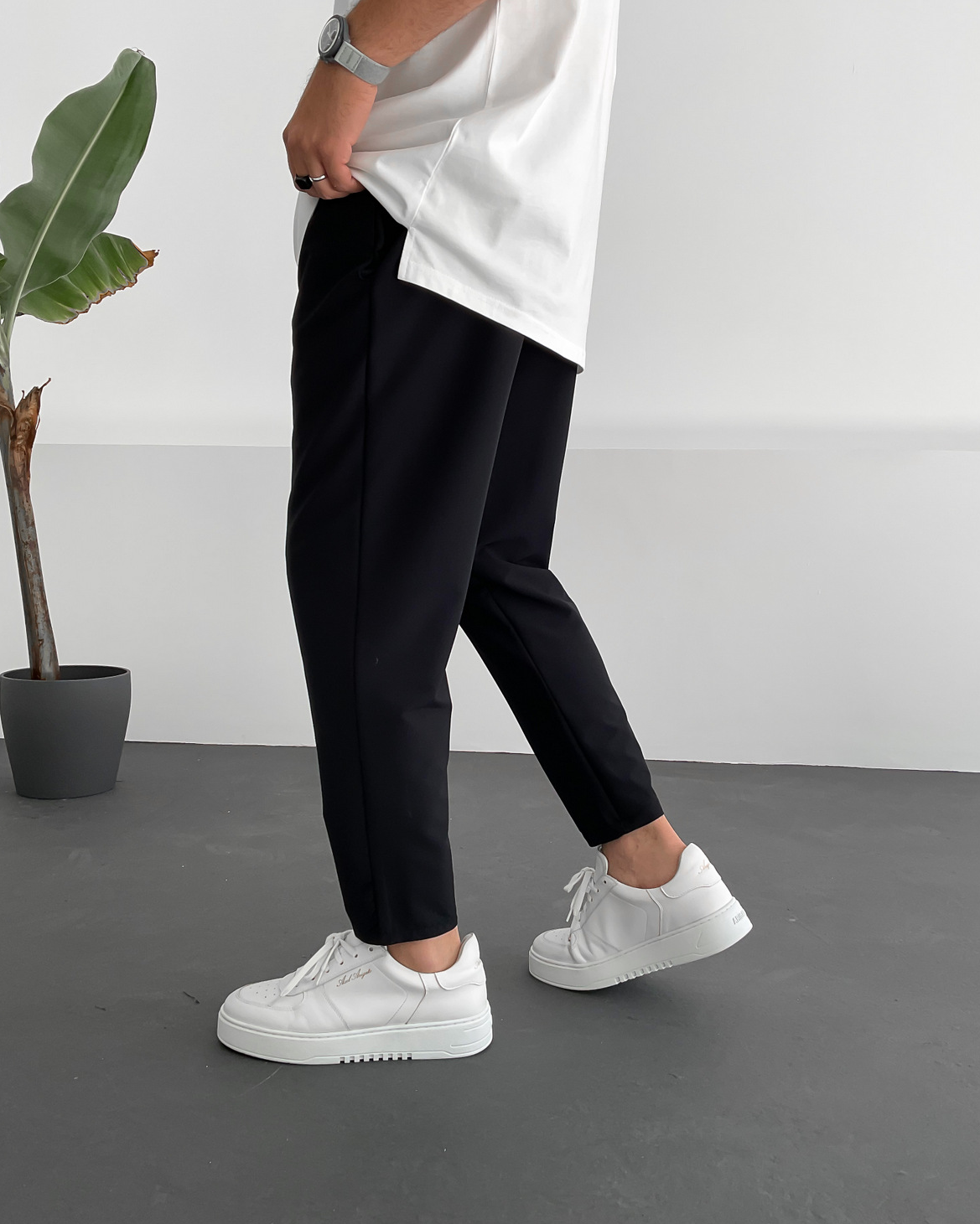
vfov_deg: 57.1
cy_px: 582
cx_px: 494
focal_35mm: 31
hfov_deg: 47.1
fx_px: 1124
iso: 16
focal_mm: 3
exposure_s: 1/250
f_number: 1.8
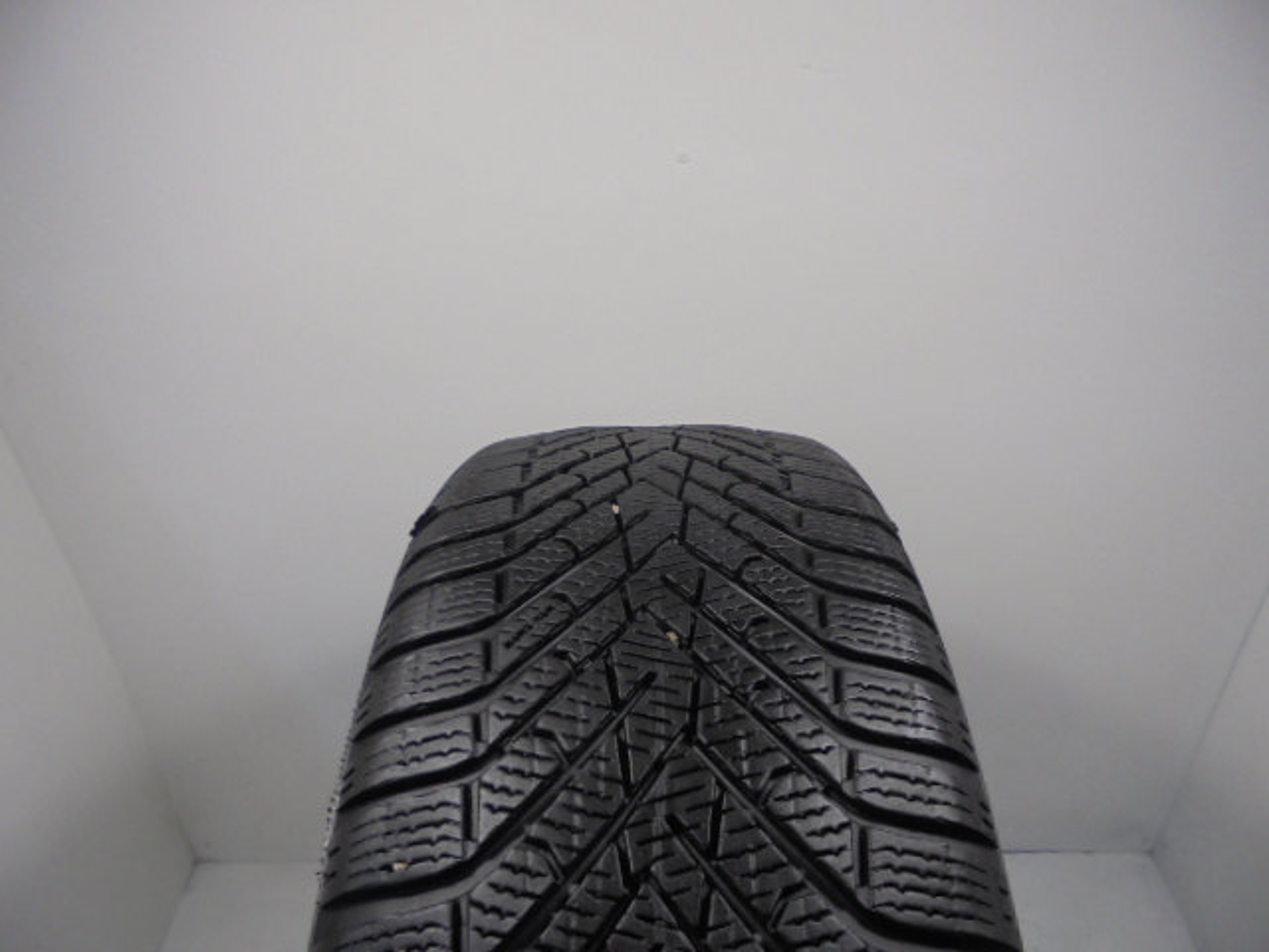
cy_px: 476
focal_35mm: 26
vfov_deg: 53.1
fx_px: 953
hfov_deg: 67.3
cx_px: 634
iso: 100
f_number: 3.5
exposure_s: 1/30
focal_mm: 4.6
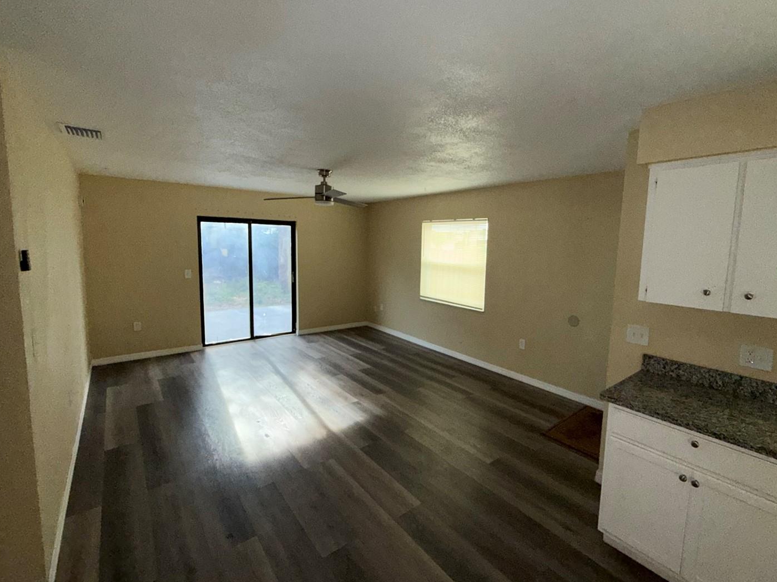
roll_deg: -1.7
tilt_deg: -5.8
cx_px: 409
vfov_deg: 78.1
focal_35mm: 16
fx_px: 359
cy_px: 279
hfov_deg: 94.4
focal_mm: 2.22
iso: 125
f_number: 2.2
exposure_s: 1/121
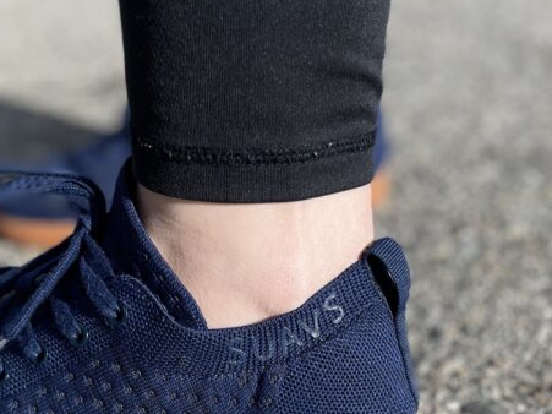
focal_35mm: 59
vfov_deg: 24.4
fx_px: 941
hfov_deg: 32.7
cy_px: 339
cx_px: 245
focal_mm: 5.1
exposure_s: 1/3788
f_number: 1.6
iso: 50
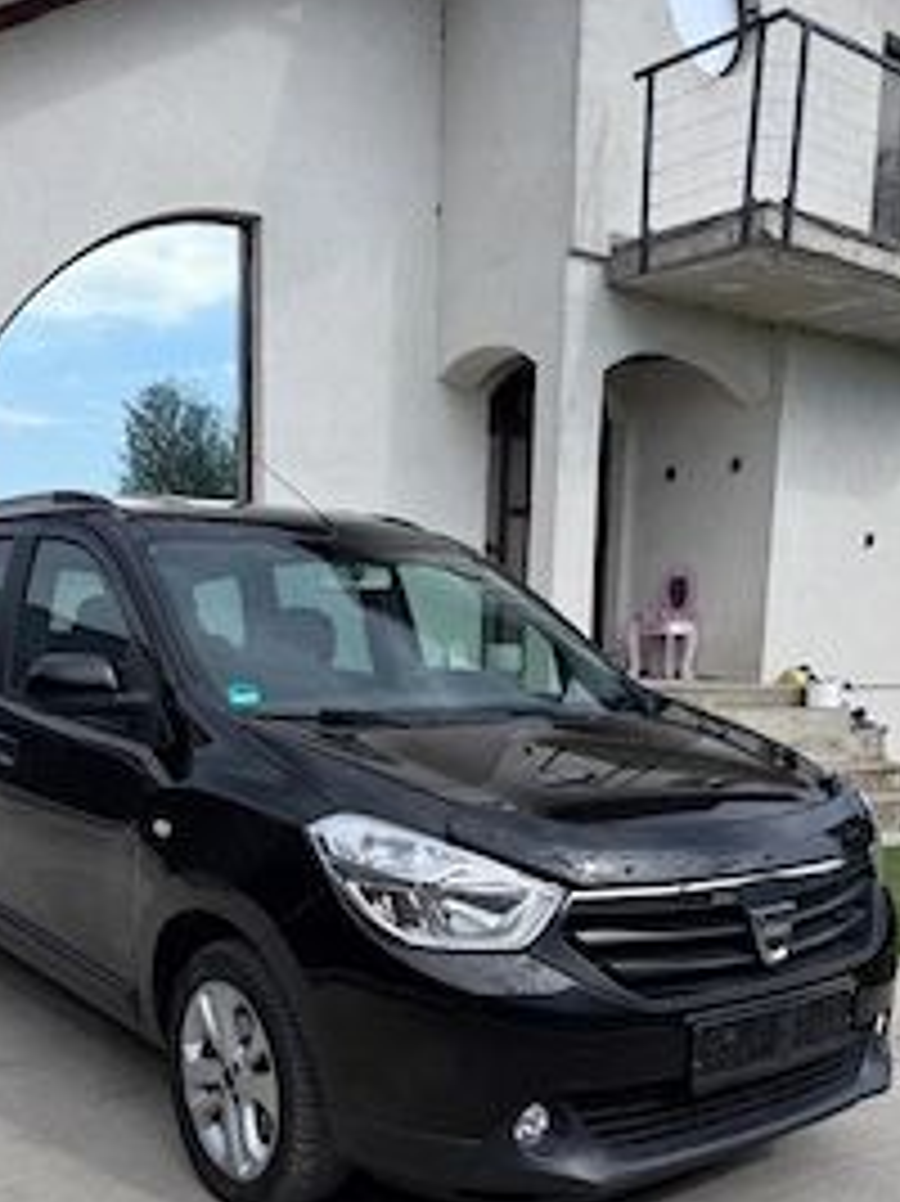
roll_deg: -1.4
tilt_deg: -9.1
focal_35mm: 36
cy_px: 851
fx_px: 1249
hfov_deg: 39.6
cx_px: 400
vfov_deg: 50.0
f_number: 1.78
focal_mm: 6.76
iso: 80
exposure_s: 1/4049
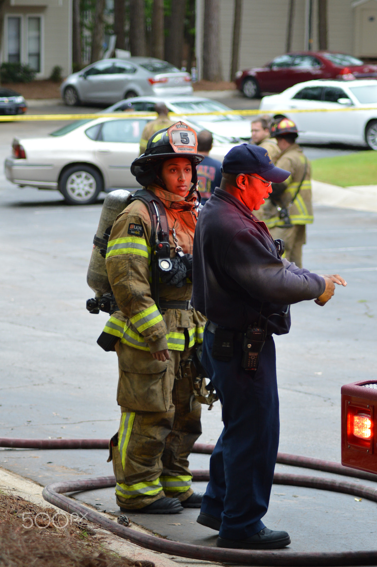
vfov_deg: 14.4
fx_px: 2242
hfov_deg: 9.6
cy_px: 284
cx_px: 188
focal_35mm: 142
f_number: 4
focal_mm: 95
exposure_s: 1/125
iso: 450
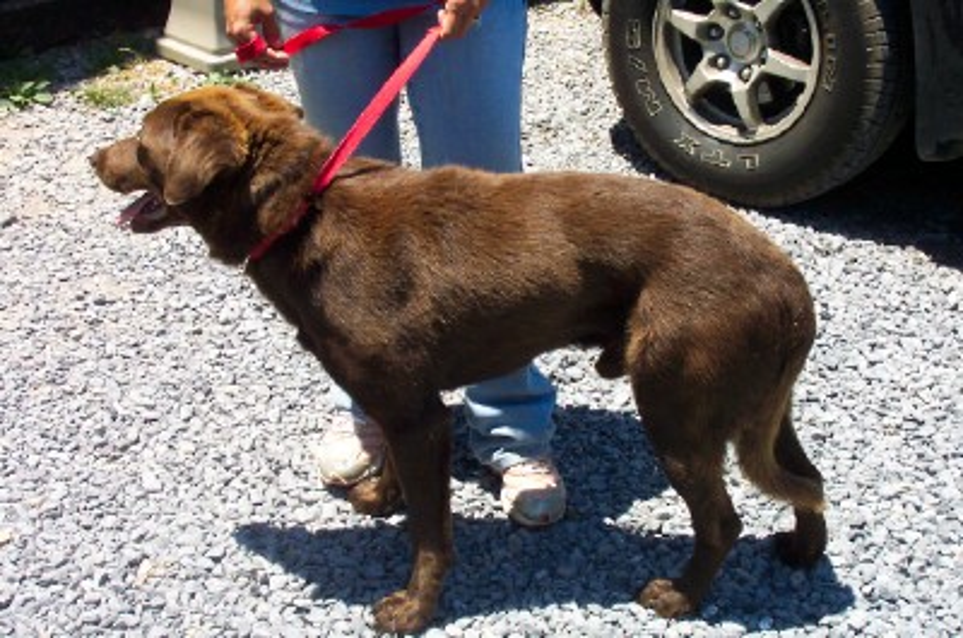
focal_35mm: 47
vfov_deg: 28.5
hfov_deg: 42.0
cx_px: 482
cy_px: 319
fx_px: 1255
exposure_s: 1/125
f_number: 9.5
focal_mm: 9.8
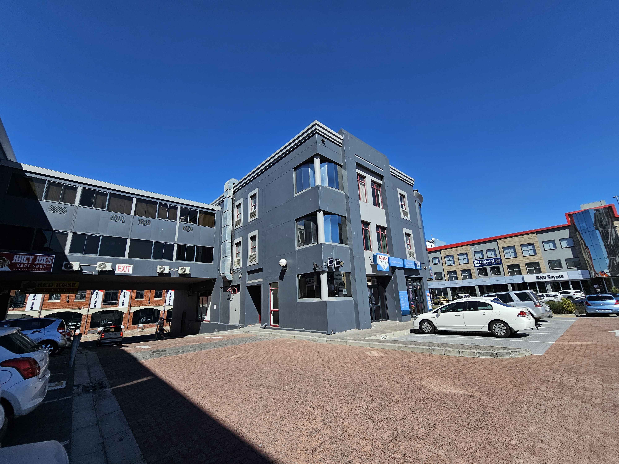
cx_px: 310
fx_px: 232
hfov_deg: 106.2
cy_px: 232
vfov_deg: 89.9
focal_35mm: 13
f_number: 2.2
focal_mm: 2.2
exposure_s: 1/2497
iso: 50
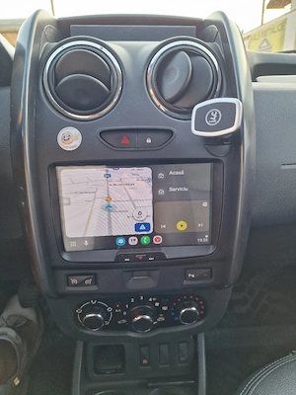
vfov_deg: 73.9
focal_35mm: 23
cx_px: 148
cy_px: 198
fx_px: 262
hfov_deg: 58.9
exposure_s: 1/182
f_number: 1.8
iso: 200
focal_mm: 6.4
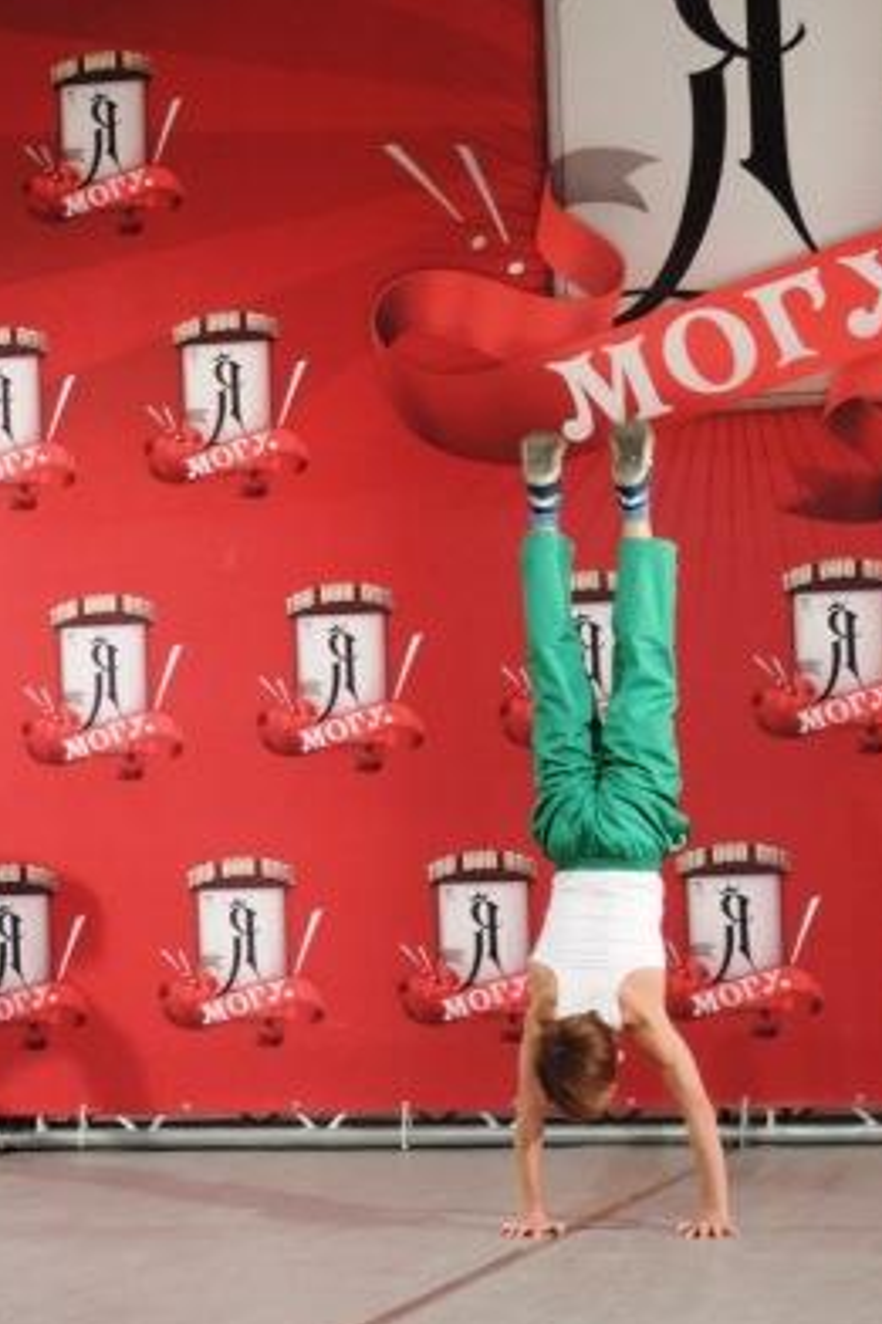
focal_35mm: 101
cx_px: 527
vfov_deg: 20.2
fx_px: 3715
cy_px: 645
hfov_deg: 13.5
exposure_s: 1/25
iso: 720
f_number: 4
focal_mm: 15.1
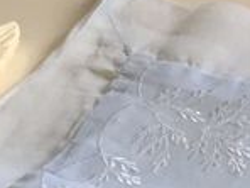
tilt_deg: -53.0
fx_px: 1416
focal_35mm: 196
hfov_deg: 9.8
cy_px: 610
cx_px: 370
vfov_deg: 6.7
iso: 80
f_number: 2.2
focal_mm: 4.15
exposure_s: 1/33
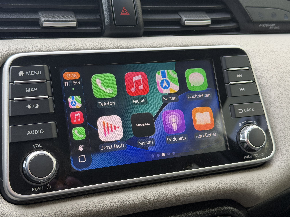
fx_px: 402
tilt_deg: -15.0
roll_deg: -3.6
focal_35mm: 48
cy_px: 108
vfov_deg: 30.3
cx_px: 145
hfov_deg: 39.7
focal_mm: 6.76
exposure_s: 1/182
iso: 64
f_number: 1.78
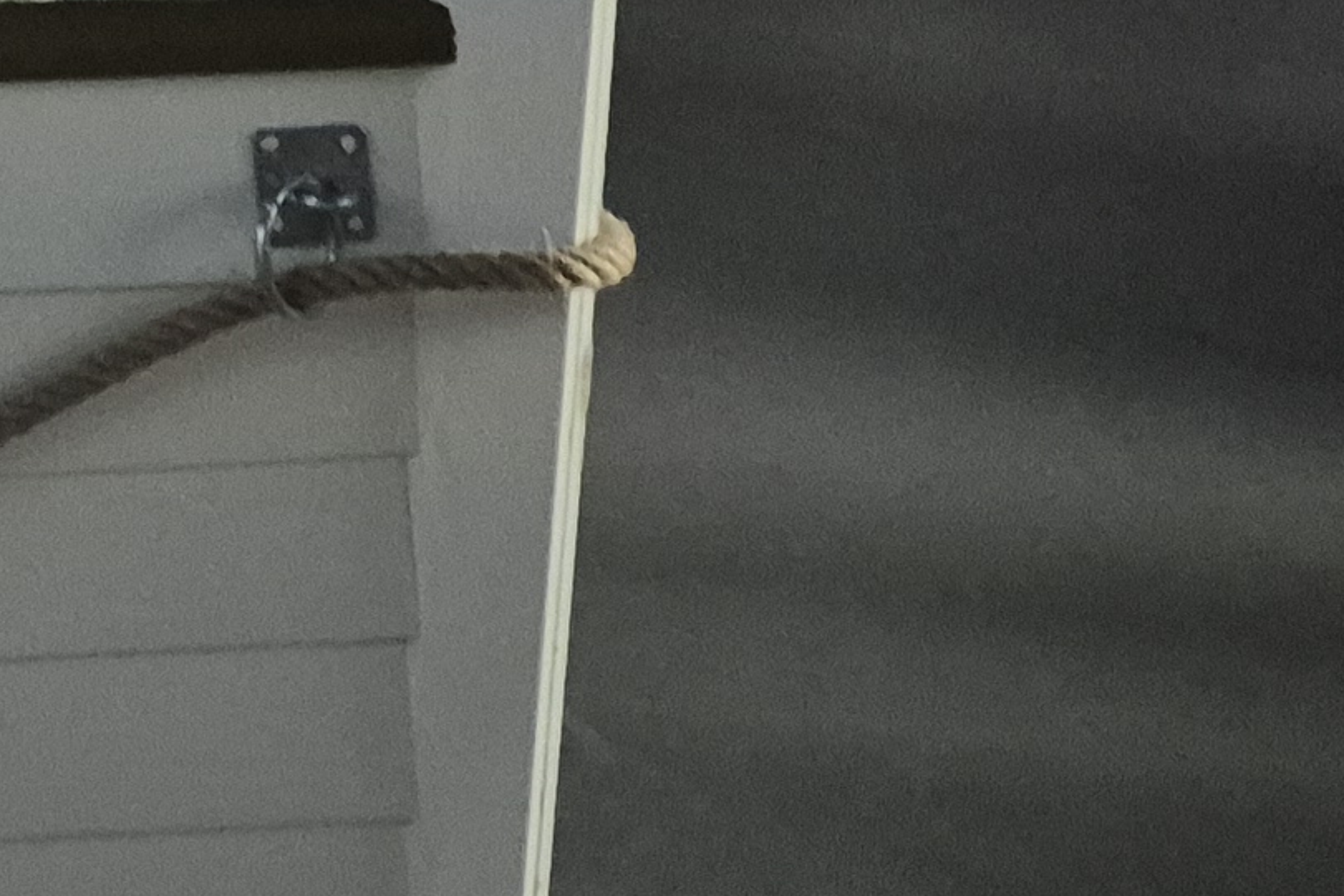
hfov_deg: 14.5
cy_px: -1534
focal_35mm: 118
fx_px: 4406
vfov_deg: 9.7
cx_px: -1299
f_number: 1.8
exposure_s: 1/22
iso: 1250
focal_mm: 5.4
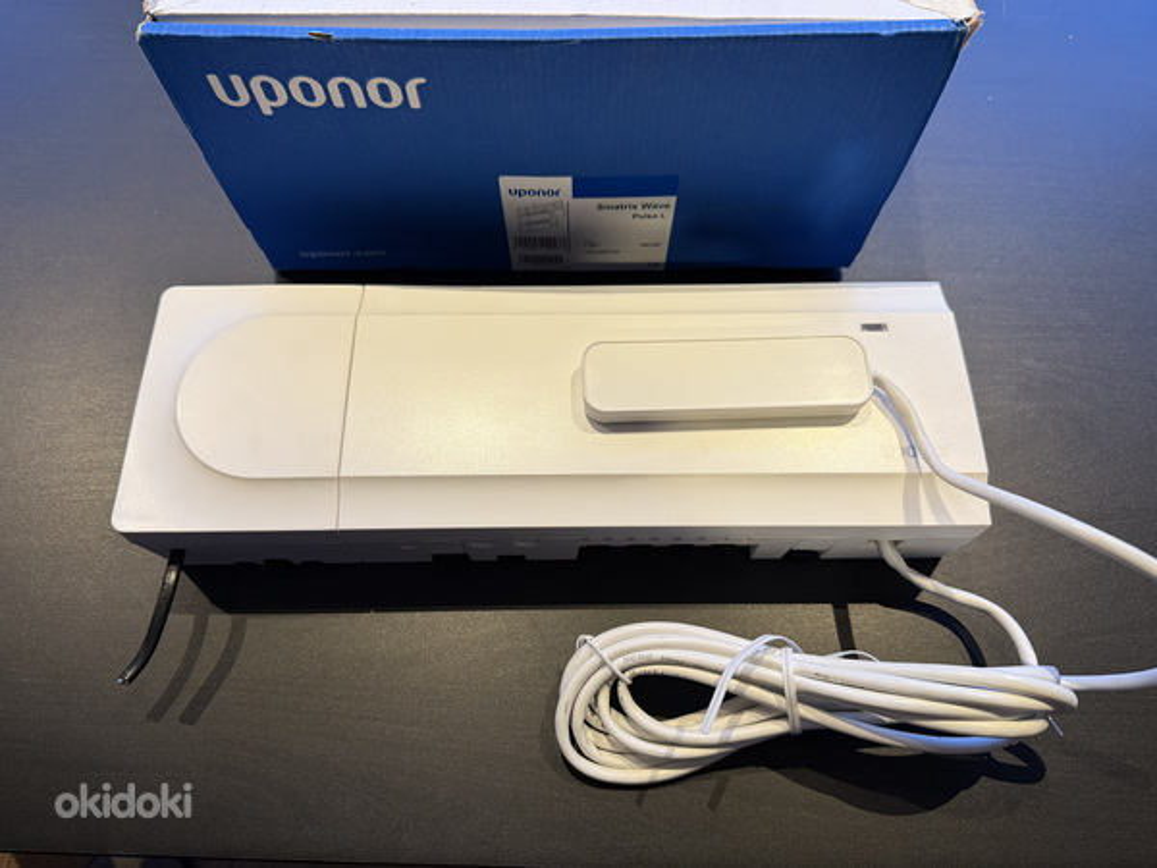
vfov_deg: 56.8
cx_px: 578
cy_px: 434
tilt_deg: -66.2
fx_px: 802
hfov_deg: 71.6
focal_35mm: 24
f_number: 1.78
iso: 200
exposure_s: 1/60
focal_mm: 6.76
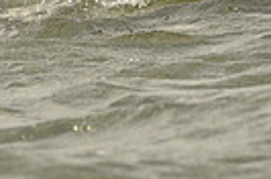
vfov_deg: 1.0
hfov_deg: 1.6
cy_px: -109
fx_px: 9853
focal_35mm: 1312
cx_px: 247
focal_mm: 300
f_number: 8
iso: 320
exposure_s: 1/1250
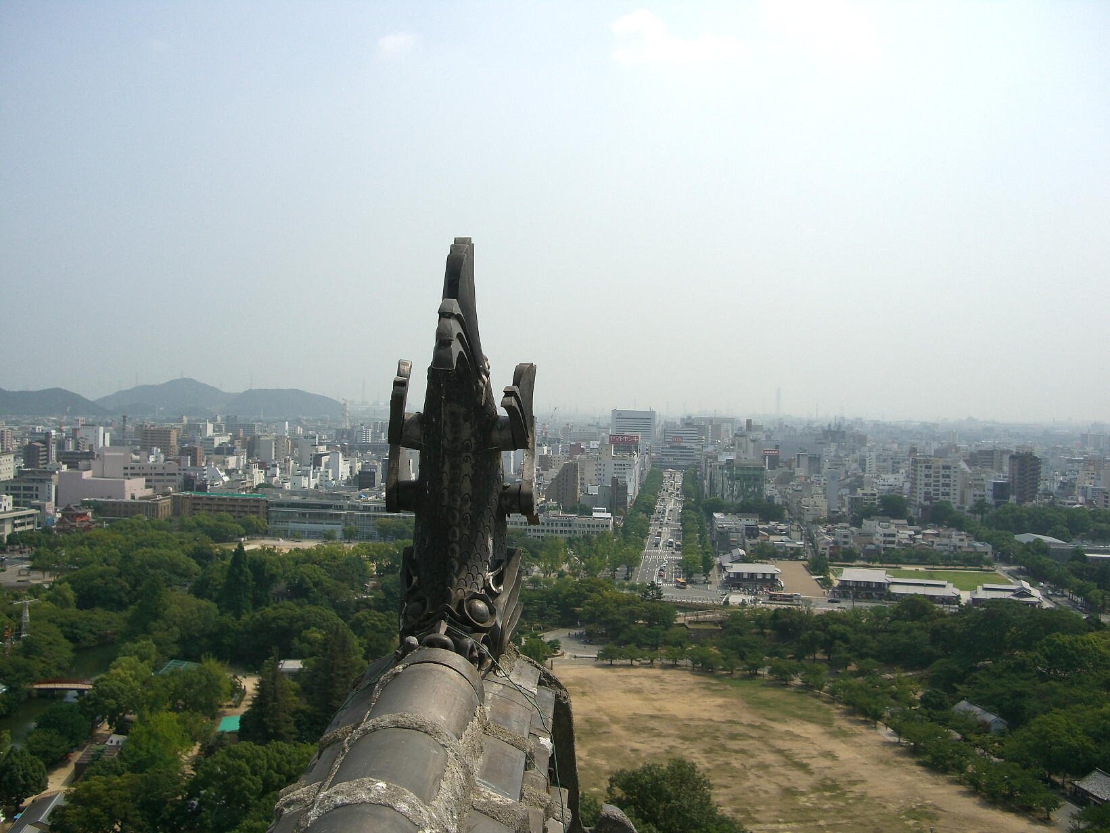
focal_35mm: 38
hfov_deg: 49.0
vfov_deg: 37.7
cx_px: 555
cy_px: 416
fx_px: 1219
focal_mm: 7.9
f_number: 5.6
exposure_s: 1/640
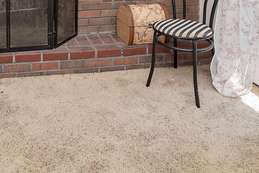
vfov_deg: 26.7
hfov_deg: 43.9
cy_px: -56
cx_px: 47
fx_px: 302
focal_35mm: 42
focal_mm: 14
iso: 160
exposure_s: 1/200
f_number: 4.5
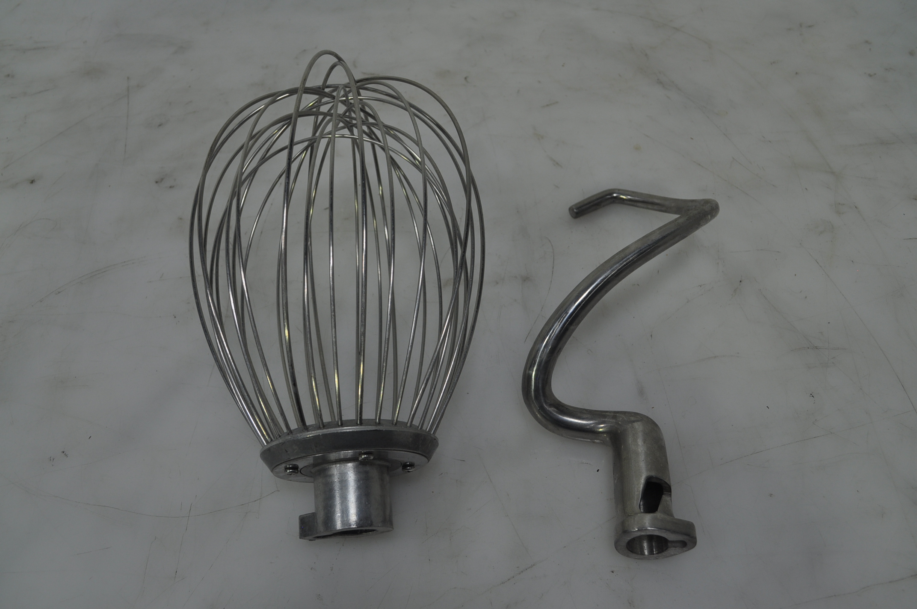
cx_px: 458
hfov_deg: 57.3
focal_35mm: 33
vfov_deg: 39.9
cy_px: 304
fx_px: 840
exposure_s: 1/125
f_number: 5.6
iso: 220
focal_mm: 22
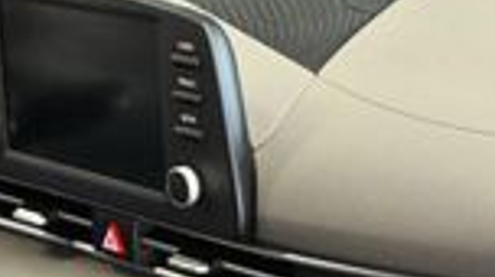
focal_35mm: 129
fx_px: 1692
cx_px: 378
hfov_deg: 16.5
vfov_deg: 8.8
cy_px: 551
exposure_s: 1/60
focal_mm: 19.5
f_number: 3.8
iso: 5600
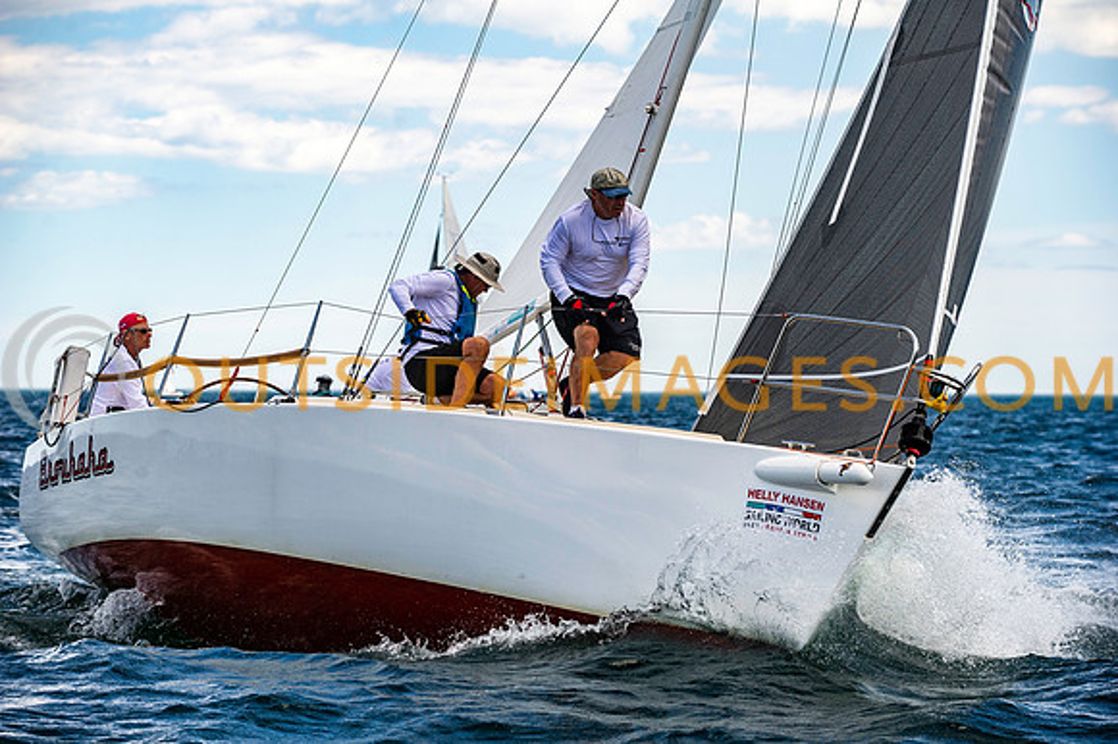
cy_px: 372
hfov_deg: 15.2
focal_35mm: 135
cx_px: 559
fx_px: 4190
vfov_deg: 10.1
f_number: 5.6
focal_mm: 135
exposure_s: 1/1250
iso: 320
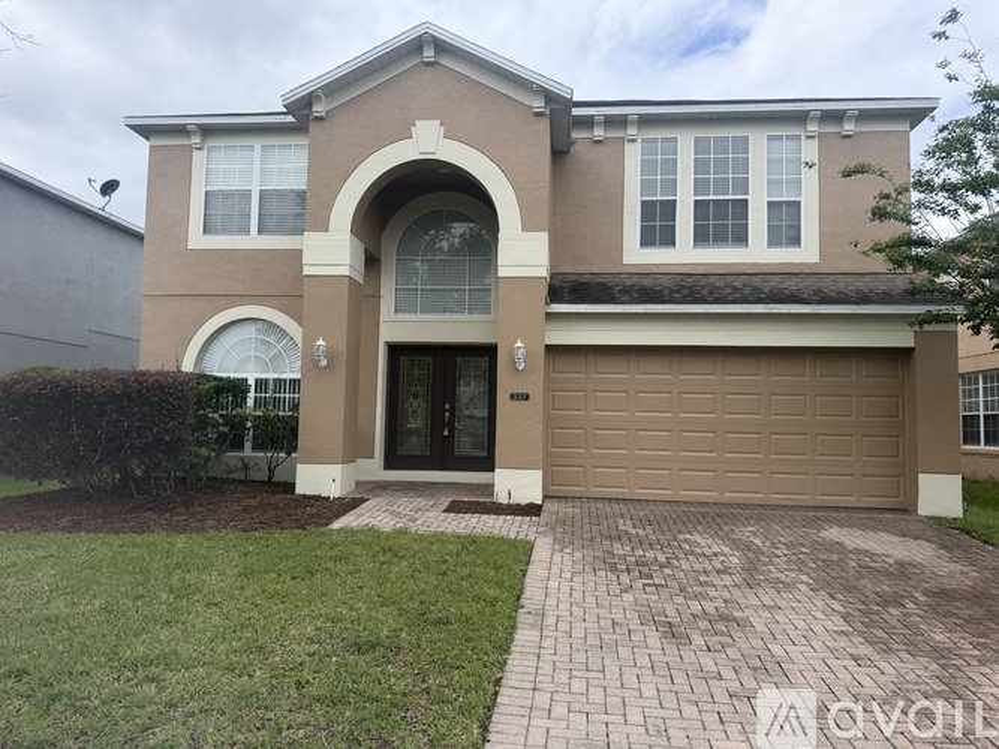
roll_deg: -1.0
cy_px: 374
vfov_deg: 56.8
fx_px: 693
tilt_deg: +3.7
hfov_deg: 71.6
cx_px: 500
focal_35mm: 24
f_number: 1.78
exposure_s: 1/2801
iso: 80
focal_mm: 6.76
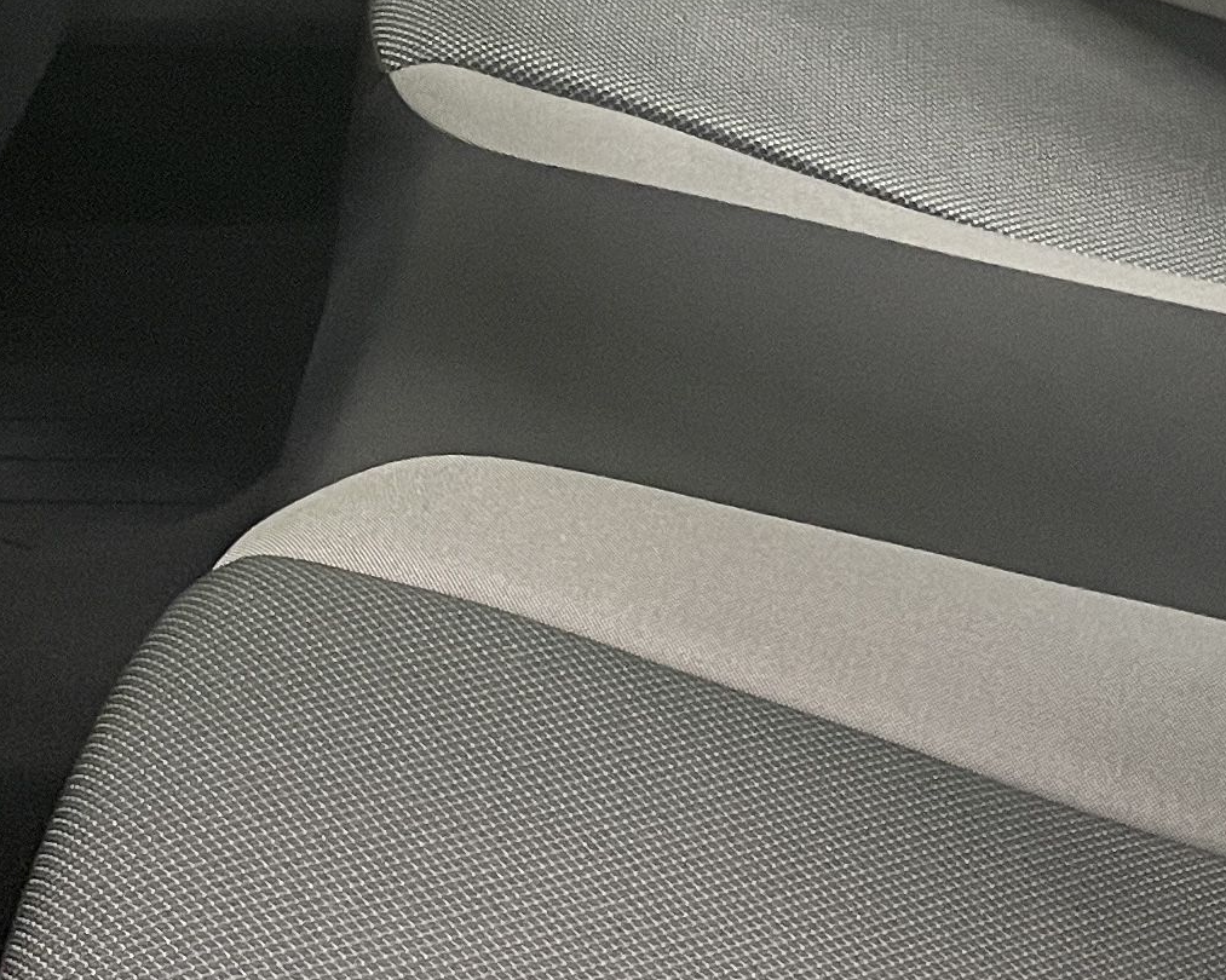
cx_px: 691
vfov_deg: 15.0
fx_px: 3664
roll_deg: +1.3
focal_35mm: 101
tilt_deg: -25.4
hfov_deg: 19.0
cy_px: 35
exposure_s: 1/50
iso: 160
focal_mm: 4.2
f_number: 1.6
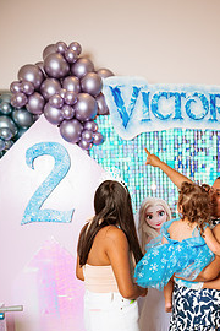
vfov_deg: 46.6
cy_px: 251
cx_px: 175
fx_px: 367
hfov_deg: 32.5
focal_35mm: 40
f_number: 2.8
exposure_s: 1/500
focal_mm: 24
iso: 100
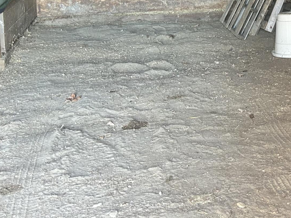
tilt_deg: -6.2
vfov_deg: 19.6
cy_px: -21
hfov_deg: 26.1
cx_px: 268
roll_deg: +0.3
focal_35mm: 72
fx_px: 605
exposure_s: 1/60
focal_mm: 5.7
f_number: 1.5
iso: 200
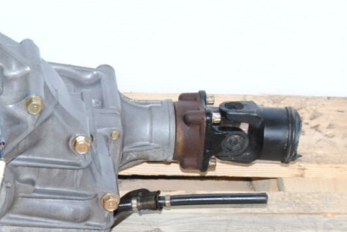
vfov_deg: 7.3
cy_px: 166
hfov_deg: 10.6
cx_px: -104
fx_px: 1824
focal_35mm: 189
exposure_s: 1/200
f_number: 5
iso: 400
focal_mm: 42
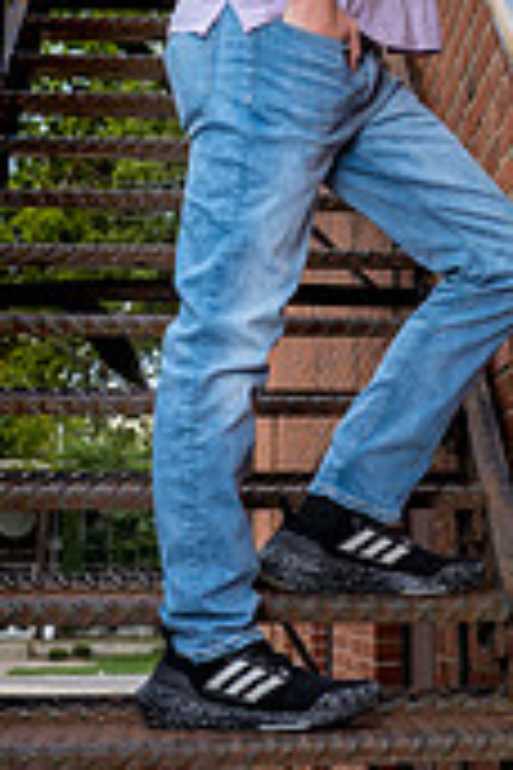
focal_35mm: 92
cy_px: 23
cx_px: 436
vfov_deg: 21.5
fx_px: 1966
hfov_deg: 14.7
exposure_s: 1/160
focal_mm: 35
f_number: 6.3
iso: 100
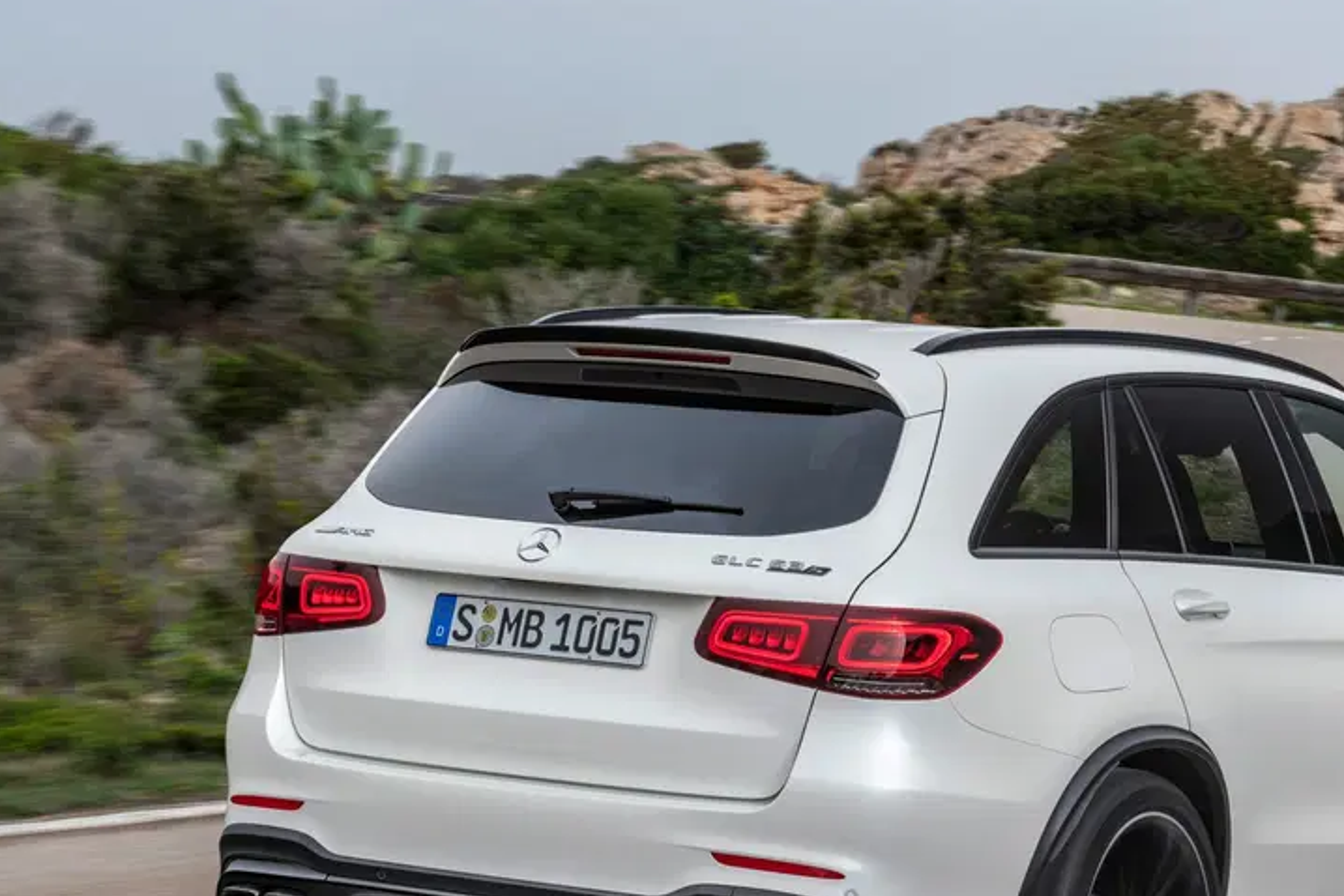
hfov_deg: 17.4
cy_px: 589
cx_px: 1026
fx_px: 4369
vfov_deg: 11.7
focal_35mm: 117
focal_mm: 70
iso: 100
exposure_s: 1/25
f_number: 16
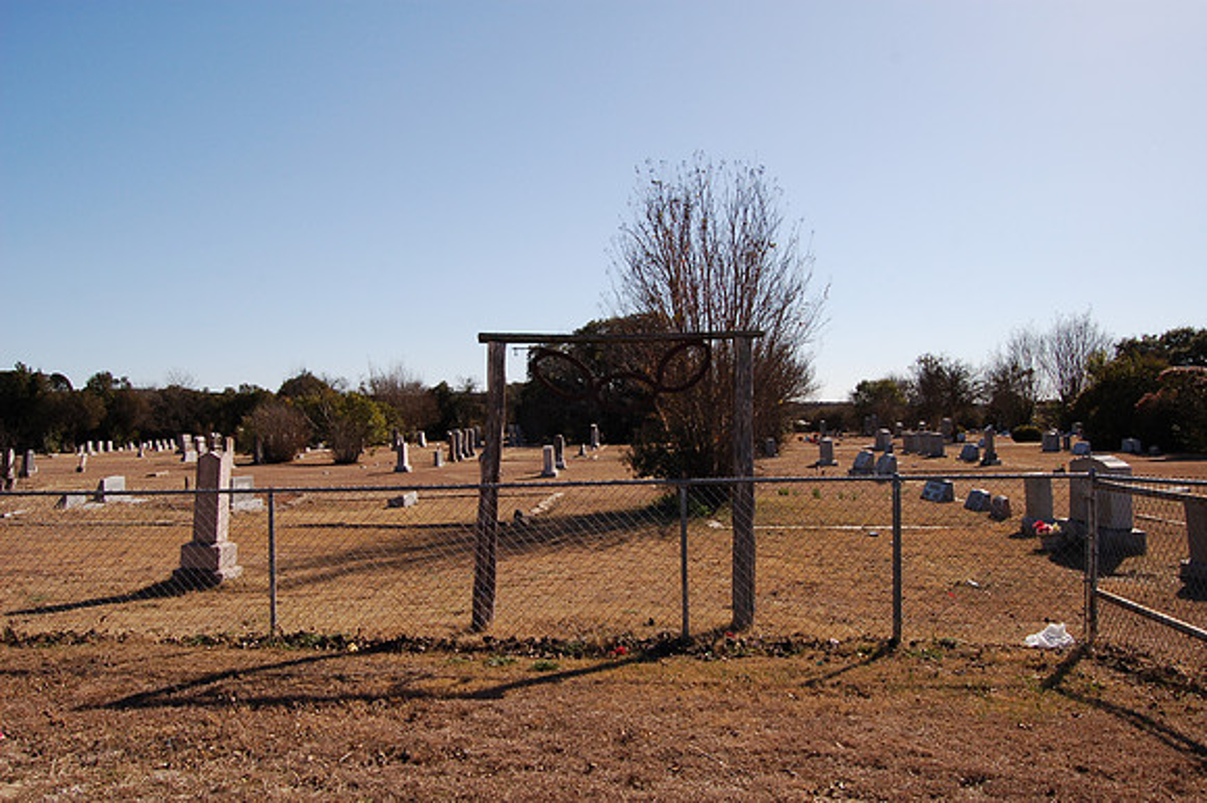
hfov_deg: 64.6
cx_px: 604
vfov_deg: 45.6
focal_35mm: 28
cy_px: 402
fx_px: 955
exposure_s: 1/400
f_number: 10
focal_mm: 19
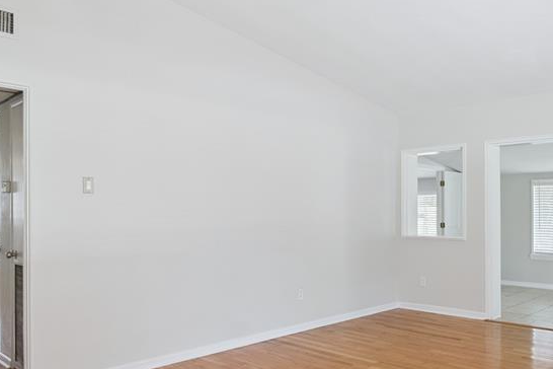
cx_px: 376
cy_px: 213
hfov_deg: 60.2
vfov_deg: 43.5
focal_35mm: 30
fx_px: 461
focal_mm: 16
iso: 800
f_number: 8
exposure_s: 1/25
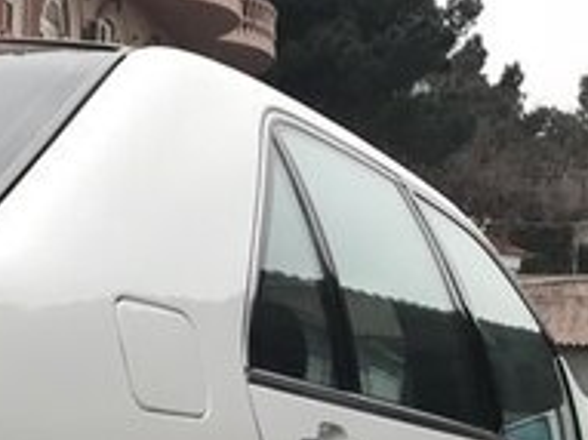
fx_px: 1647
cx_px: 9
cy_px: 678
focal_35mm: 97
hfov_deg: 19.7
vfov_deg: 14.2
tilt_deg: -6.3
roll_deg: -1.7
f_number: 1.8
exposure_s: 1/40
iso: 20
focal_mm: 3.99
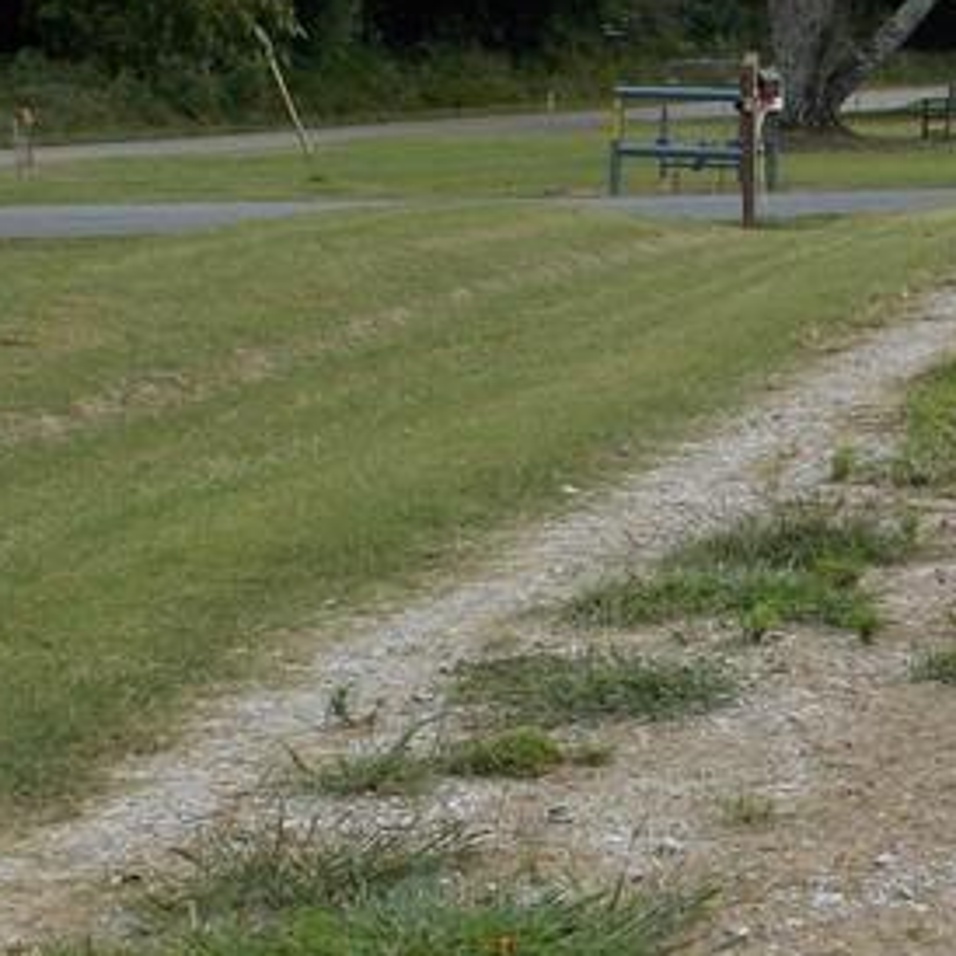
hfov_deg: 17.2
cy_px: 516
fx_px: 3093
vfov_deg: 17.6
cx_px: 963
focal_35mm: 99
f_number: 3.3
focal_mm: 5.3
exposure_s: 1/500
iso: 80
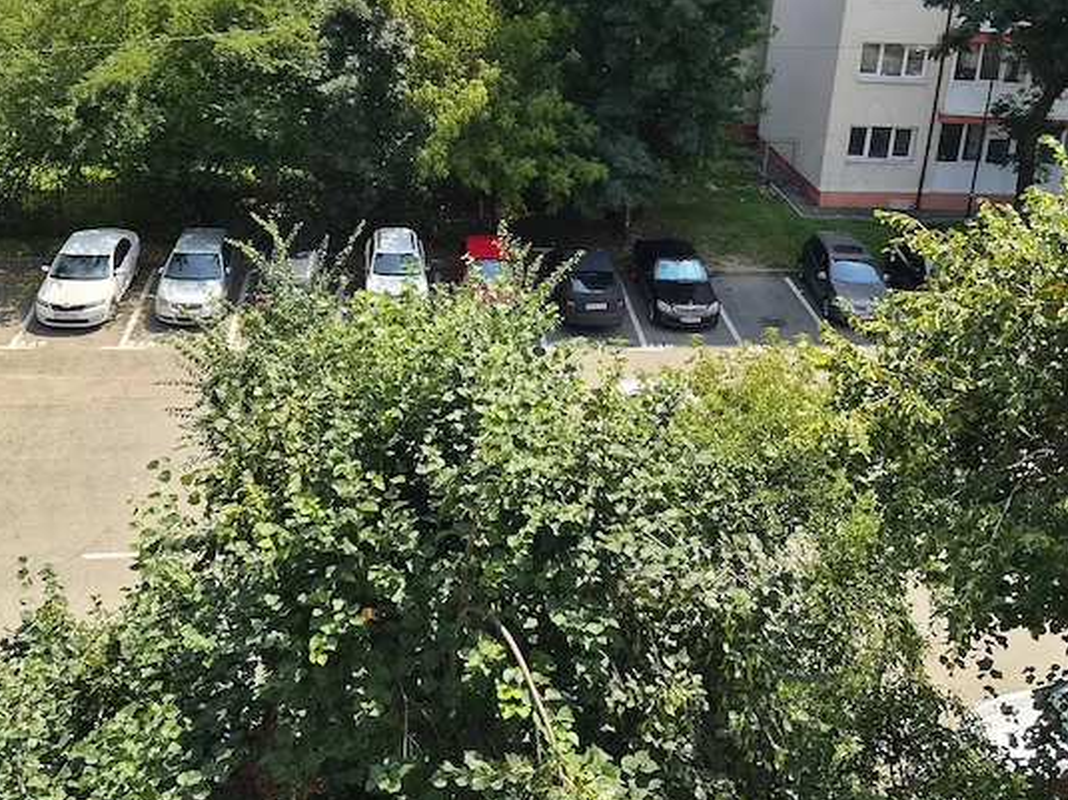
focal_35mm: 43
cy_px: 233
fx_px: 1326
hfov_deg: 43.8
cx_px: 573
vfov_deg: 33.1
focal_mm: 5.4
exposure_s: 1/3288
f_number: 1.8
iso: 80
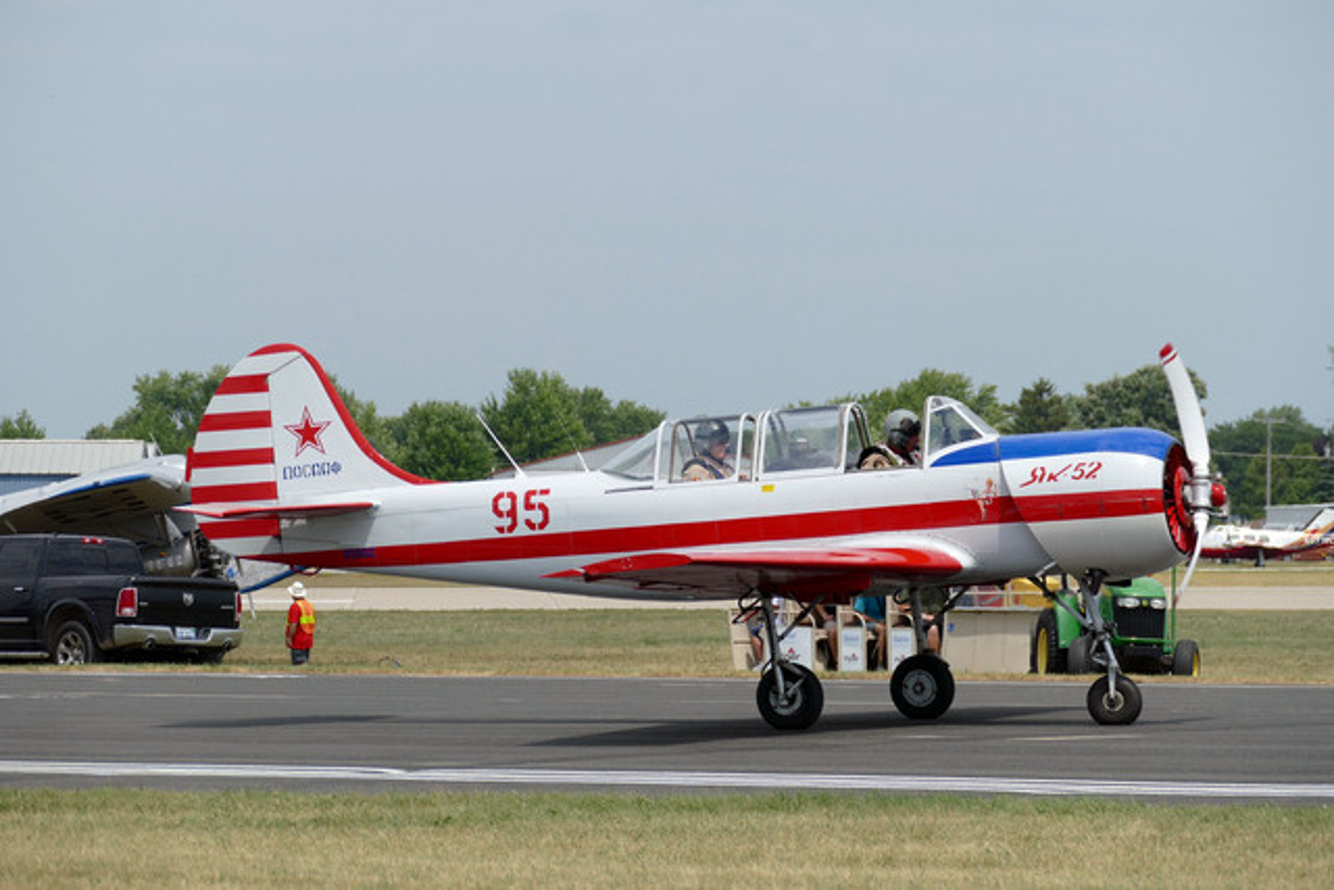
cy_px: 445
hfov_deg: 9.8
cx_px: 667
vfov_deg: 6.5
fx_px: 7820
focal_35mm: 211
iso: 125
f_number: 4
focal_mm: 76.94
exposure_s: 1/1600
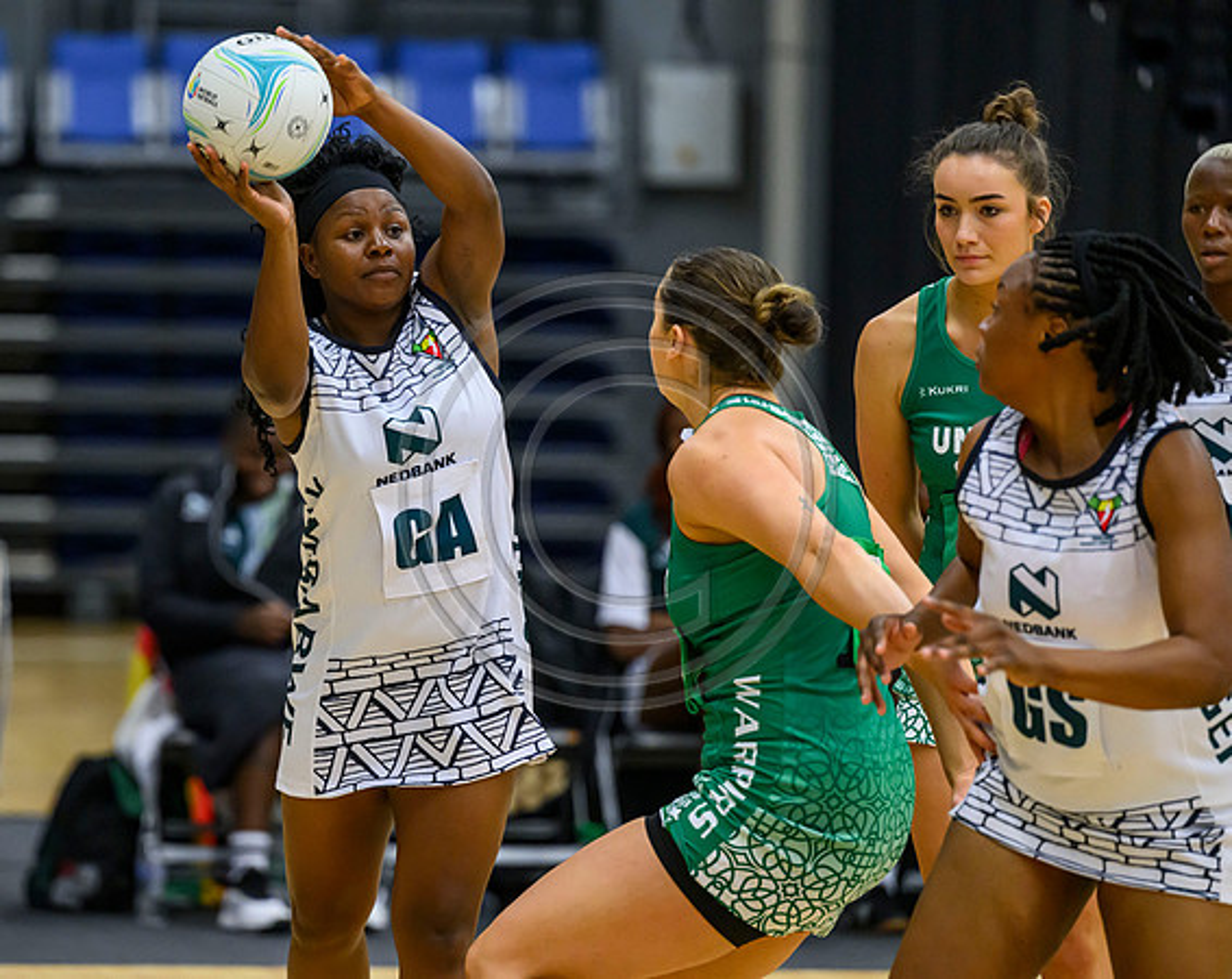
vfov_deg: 6.2
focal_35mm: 249
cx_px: 415
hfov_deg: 7.8
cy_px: 544
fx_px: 9072
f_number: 3.2
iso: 4000
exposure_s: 1/1000
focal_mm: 200
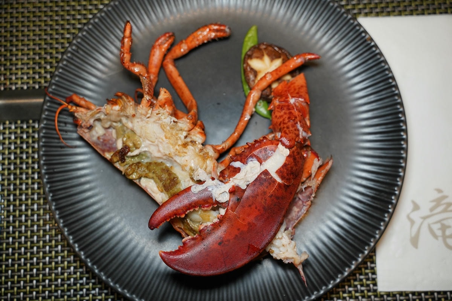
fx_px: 477
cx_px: 226
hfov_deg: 50.7
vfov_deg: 35.1
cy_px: 150
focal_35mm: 38
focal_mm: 38
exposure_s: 1/60
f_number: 4
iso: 250
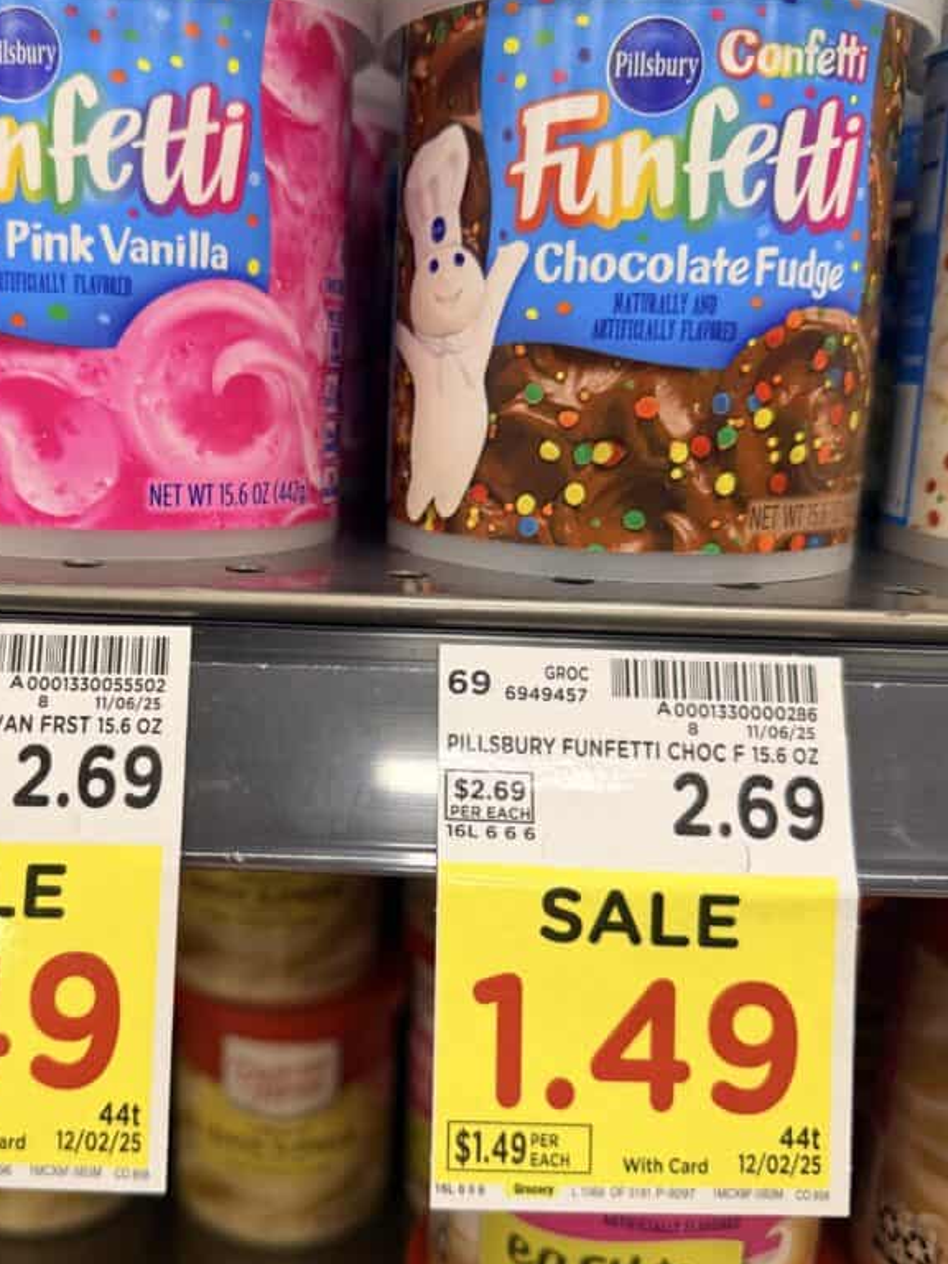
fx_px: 1168
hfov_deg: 43.6
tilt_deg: -15.2
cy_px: 635
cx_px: 318
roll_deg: -1.0
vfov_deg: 56.8
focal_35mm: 32
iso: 125
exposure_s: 1/120
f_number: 1.78
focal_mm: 6.76
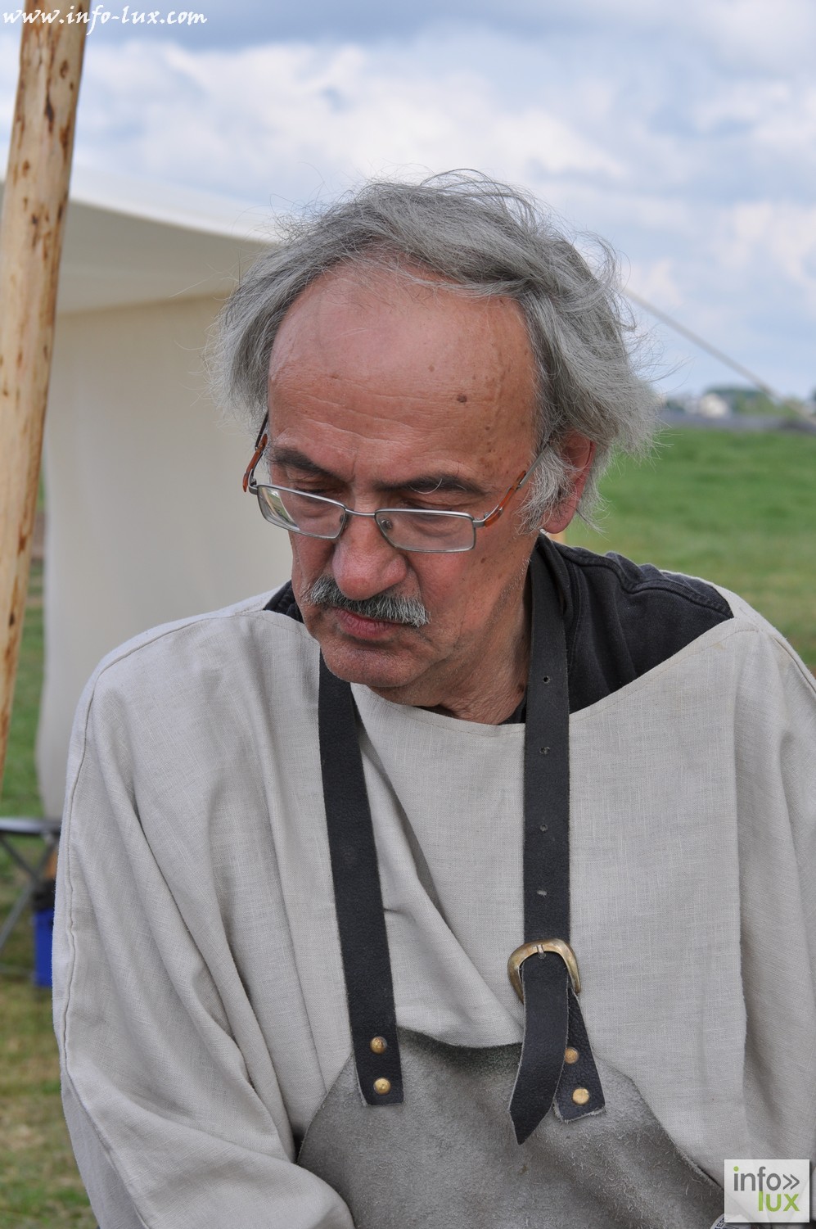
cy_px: 614
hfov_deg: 16.5
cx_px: 408
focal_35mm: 82
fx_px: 2812
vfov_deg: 24.6
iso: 200
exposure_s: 1/320
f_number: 9
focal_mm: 55
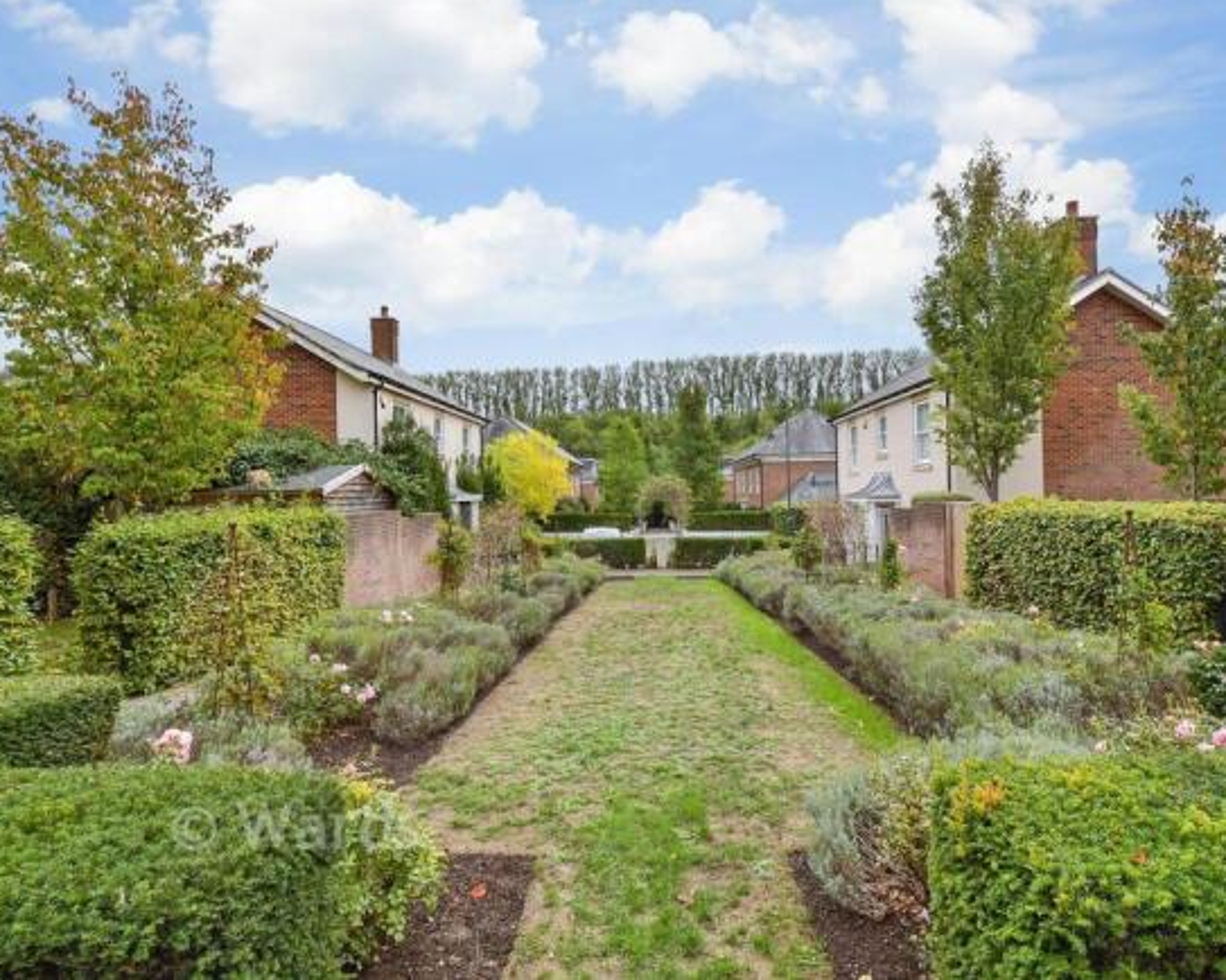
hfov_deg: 89.6
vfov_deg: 76.9
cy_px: 489
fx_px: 617
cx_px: 651
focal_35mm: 17
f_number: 8
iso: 320
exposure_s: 1/320
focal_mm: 10
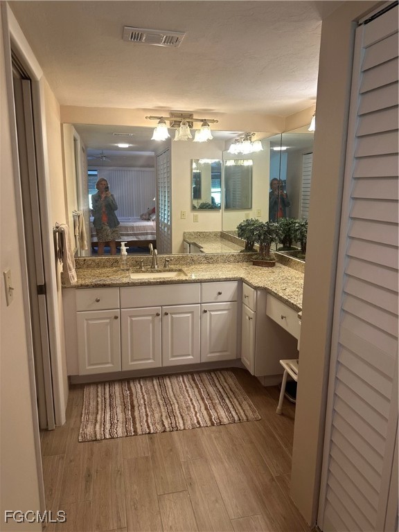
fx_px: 369
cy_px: 266
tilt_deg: -9.9
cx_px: 200
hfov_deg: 56.8
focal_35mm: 24
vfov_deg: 71.6
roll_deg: -2.4
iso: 160
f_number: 1.78
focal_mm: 6.86
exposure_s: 1/60
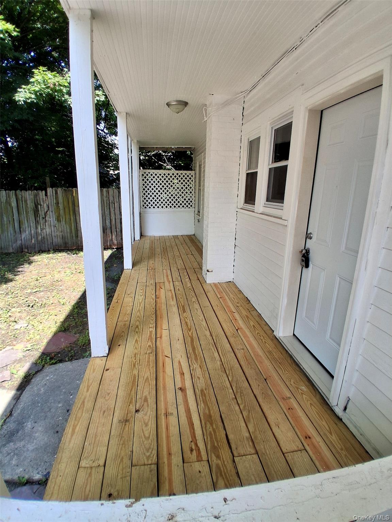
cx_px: 196
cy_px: 261
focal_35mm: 17
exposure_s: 1/227
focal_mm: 1.4
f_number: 2.2
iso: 50
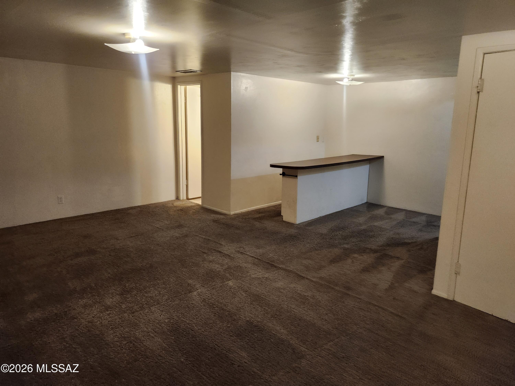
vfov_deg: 58.9
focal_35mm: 23
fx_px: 342
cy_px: 193
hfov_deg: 73.9
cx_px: 258
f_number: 1.8
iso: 800
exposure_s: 1/120
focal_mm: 5.54
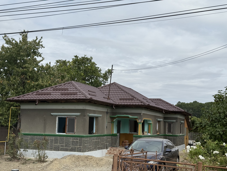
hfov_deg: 39.7
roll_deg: -1.9
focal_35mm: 48
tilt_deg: +7.3
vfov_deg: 30.3
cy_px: 86
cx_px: 114
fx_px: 315
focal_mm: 6.76
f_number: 1.78
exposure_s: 1/6024
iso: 64
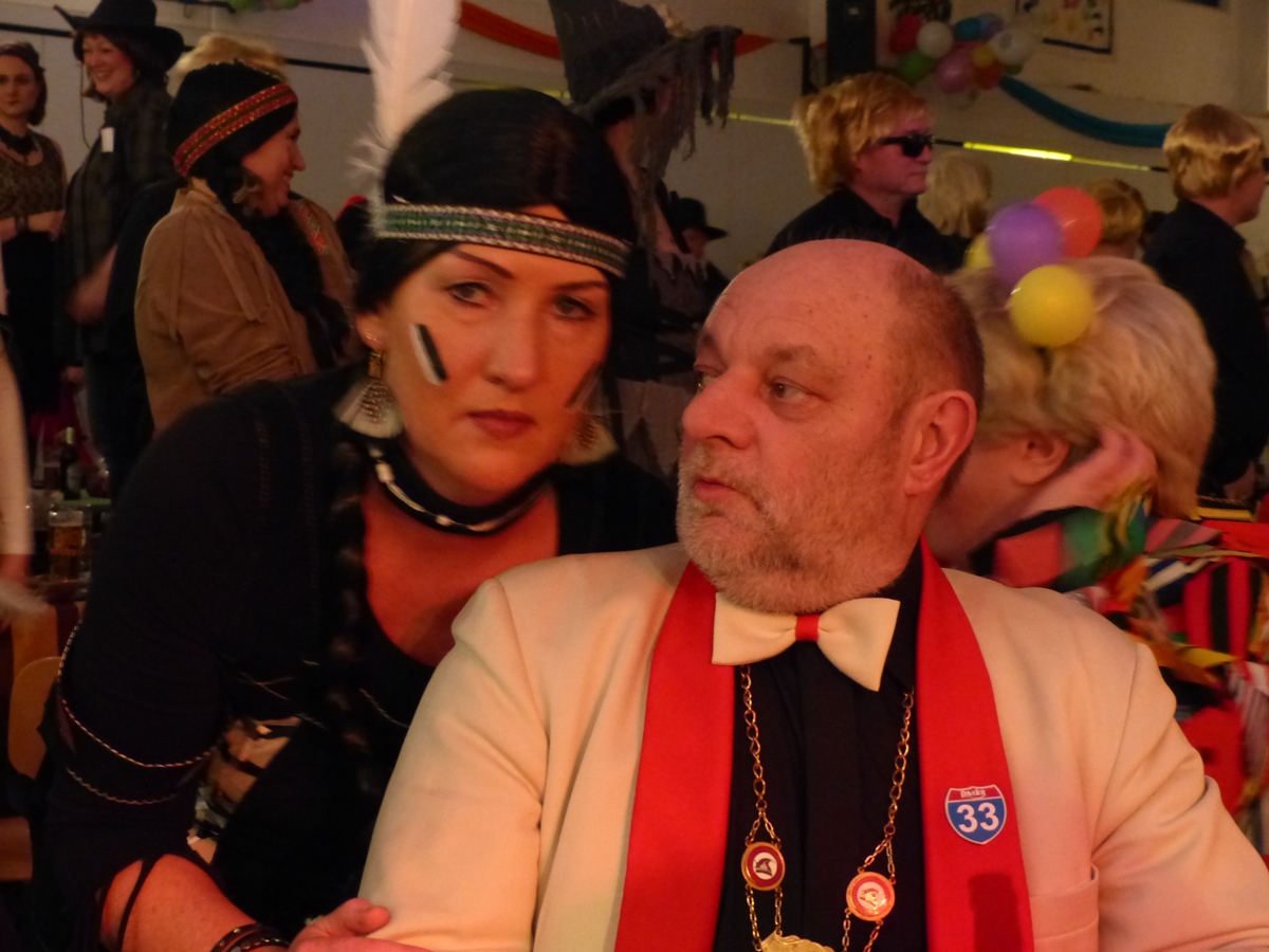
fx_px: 2310
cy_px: 476
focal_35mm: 63
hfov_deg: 30.7
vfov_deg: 23.3
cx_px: 634
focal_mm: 11.4
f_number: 2.8
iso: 800
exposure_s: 1/13
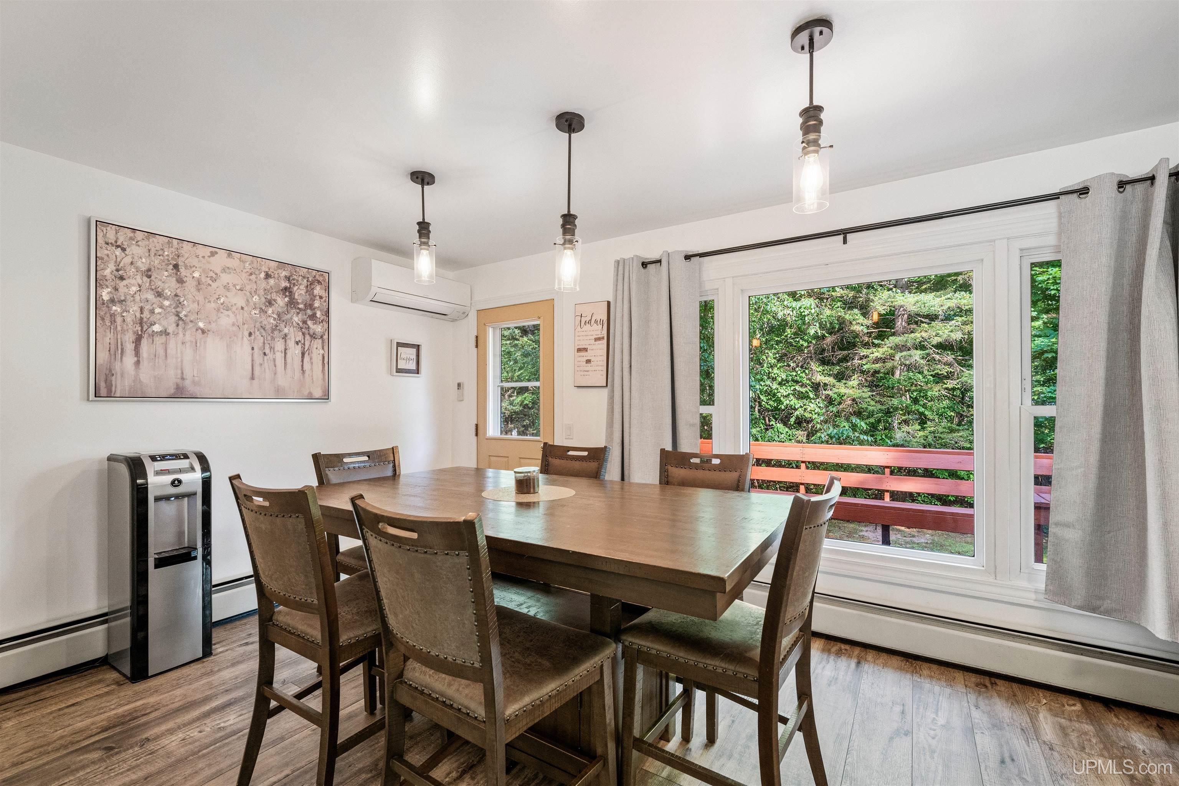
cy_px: 393
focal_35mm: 15
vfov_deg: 77.3
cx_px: 590
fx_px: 491
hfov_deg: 100.4
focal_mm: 15
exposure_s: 1/8
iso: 640
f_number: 6.3
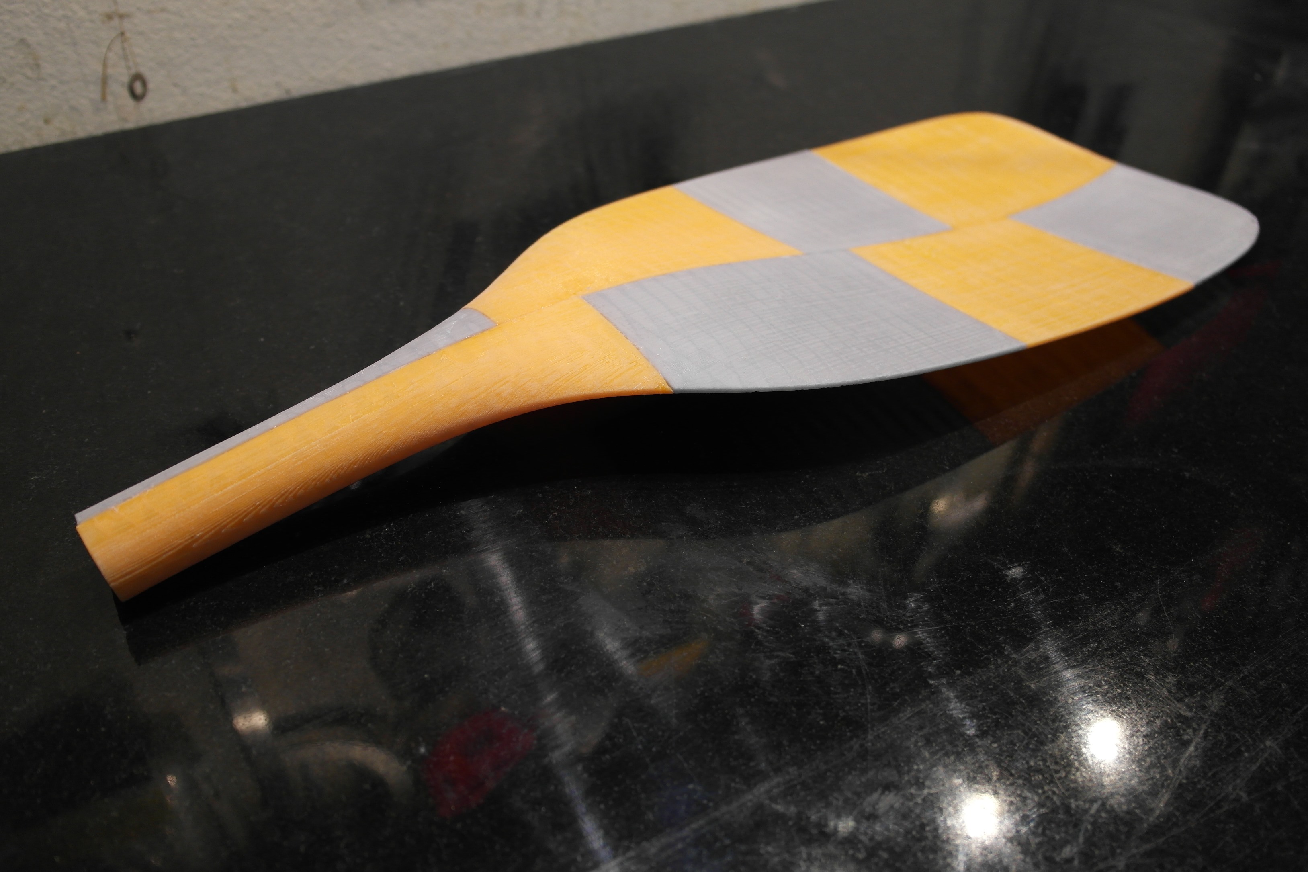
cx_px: 654
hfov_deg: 61.9
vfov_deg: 43.6
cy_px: 436
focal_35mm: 30
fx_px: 1090
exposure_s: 1/60
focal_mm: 20
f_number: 3.5
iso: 400
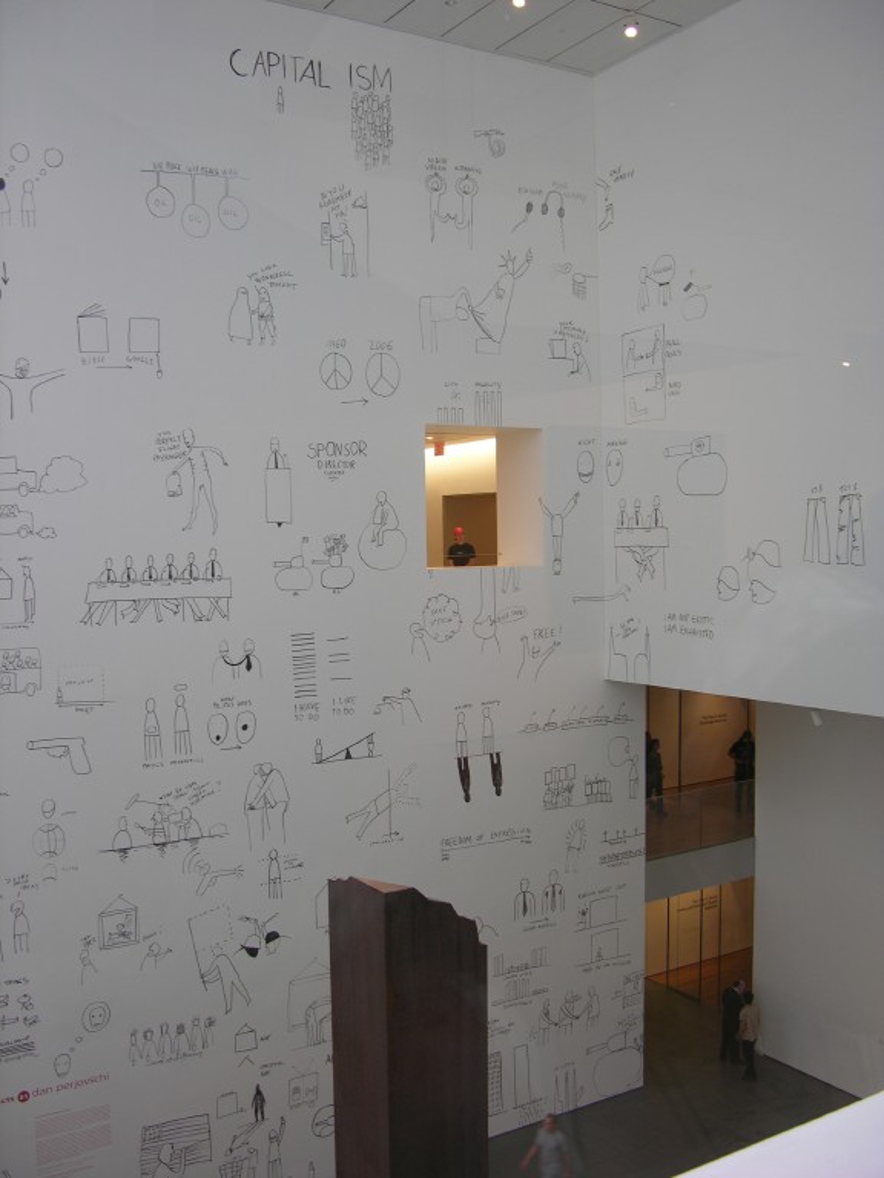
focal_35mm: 35
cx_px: 442
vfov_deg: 52.6
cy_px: 589
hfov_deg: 40.7
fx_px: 1192
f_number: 2.8
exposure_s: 1/10.6
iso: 50
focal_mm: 8.9
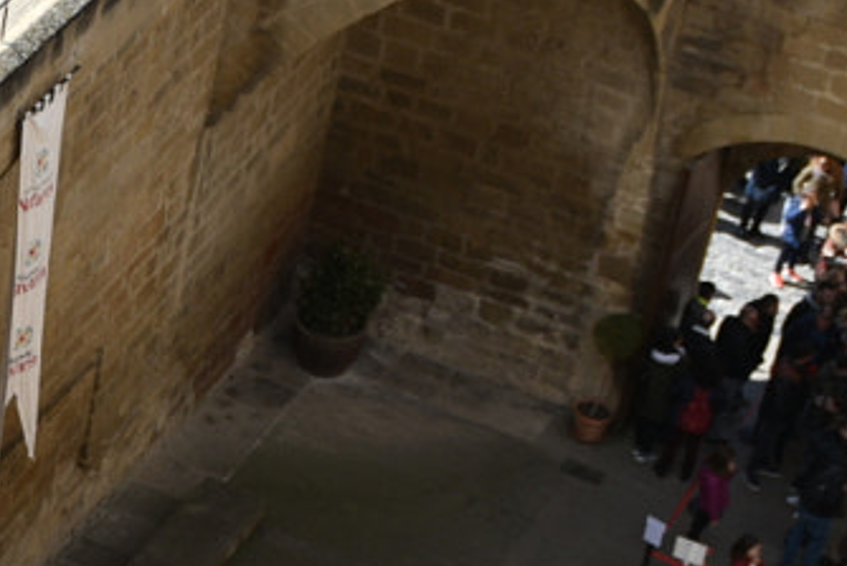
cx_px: -434
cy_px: 544
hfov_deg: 13.2
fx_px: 3460
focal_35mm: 147
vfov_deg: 9.3
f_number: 3.2
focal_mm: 24
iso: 100
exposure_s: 1/2000
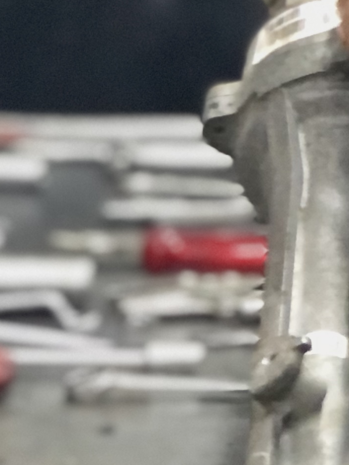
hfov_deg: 6.0
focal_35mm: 244
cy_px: -145
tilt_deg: -5.7
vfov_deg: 8.0
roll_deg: -1.9
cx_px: 570
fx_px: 3282
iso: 1250
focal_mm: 6.6
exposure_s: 1/33
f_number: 2.8
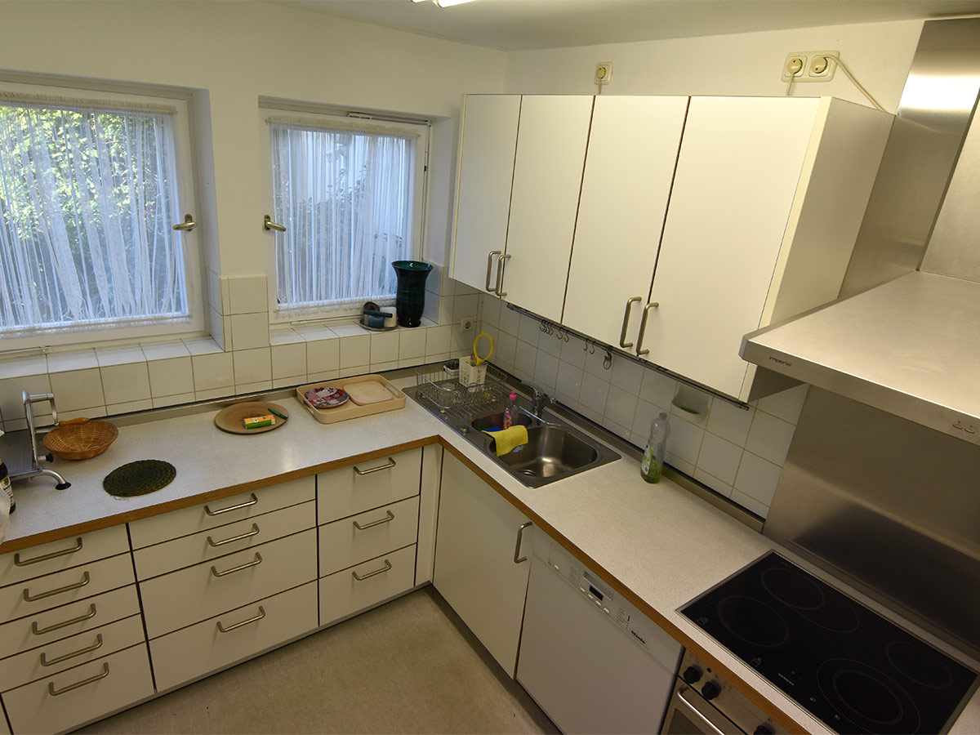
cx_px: 490
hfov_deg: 67.3
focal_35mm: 26
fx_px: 736
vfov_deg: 53.1
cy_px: 368
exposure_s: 1/465
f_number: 1.8
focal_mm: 4.25
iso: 25
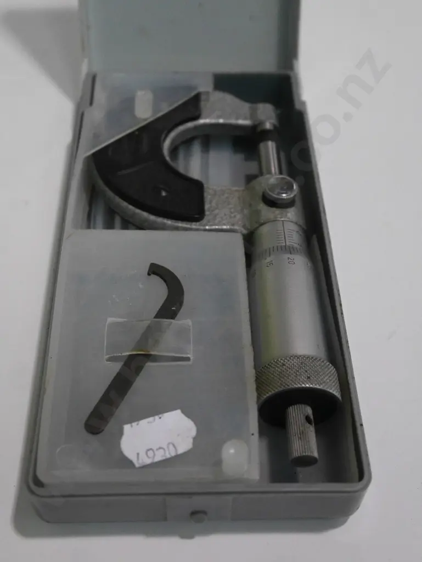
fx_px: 715
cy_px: 281
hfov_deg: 32.9
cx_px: 211
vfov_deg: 42.9
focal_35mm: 44
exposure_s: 1/160
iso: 3200
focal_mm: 22
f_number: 4.9
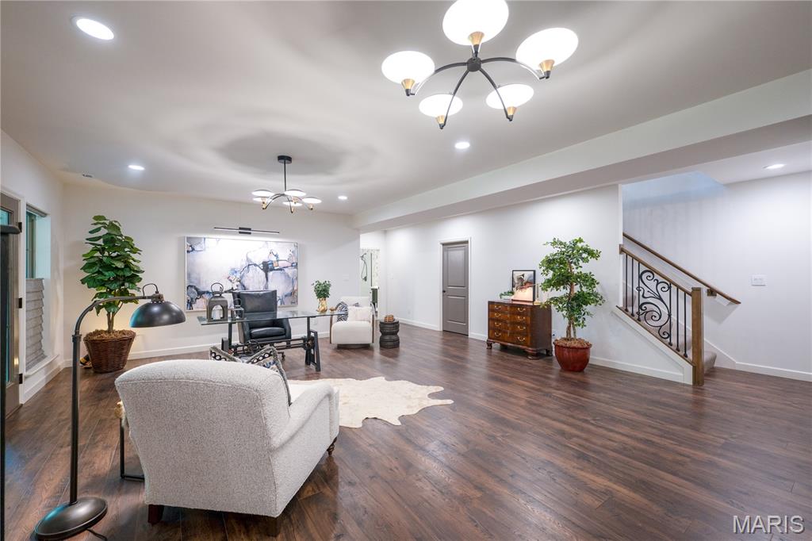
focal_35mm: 14
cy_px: 270
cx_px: 406
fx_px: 316
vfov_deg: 81.2
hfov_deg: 104.3
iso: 400
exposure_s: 1/60
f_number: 2.8
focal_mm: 14
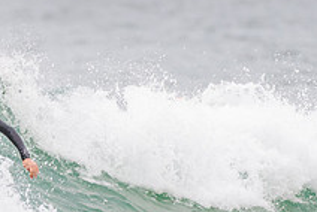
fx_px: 14770
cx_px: -1
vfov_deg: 0.8
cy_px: 187
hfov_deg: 1.2
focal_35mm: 1675
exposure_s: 1/800
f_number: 5.6
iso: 450
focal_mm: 500
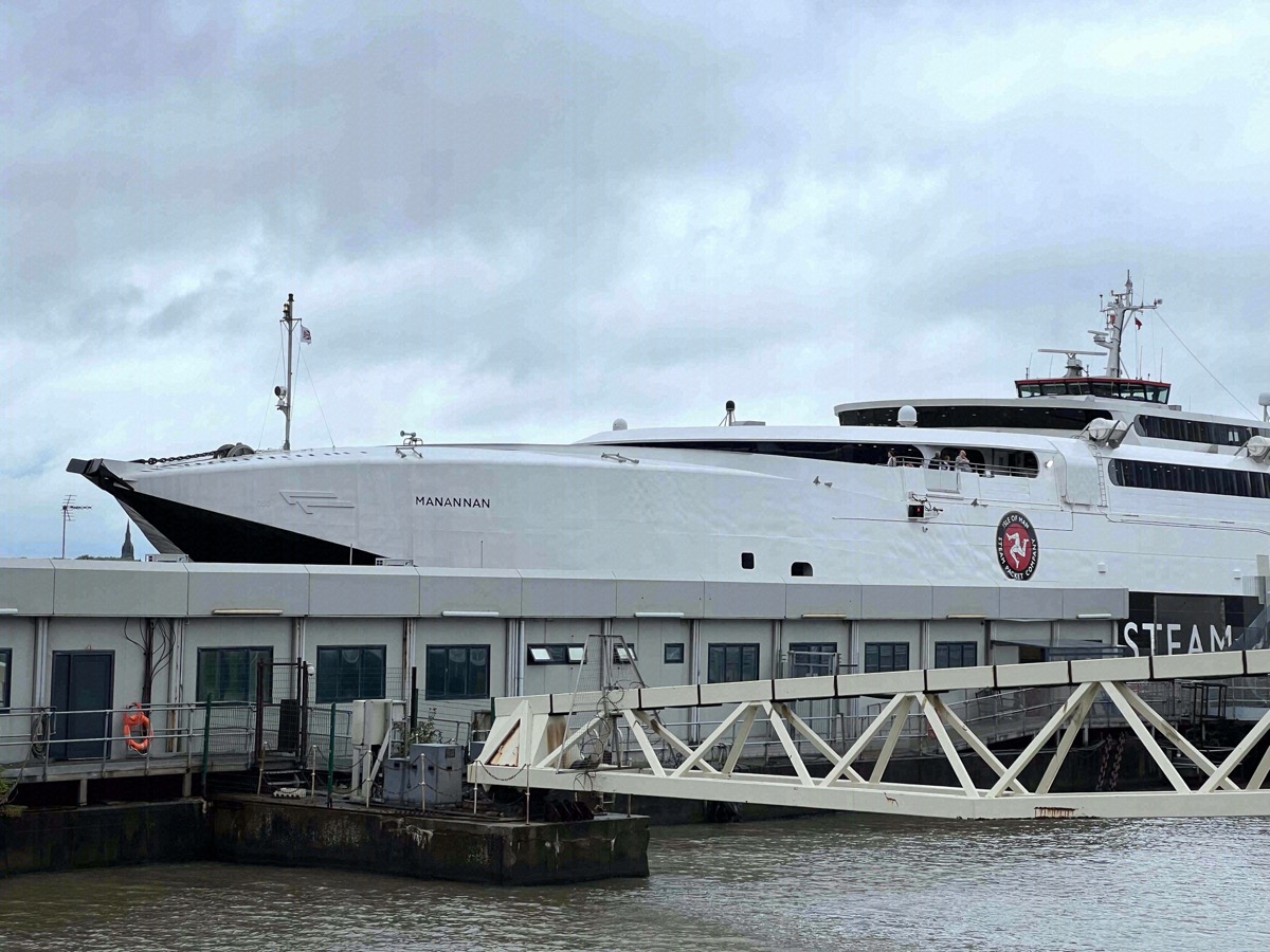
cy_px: 476
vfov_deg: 19.1
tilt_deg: +1.9
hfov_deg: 25.3
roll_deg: -1.0
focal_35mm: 77
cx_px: 635
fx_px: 2825
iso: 32
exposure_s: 1/330
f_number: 2.8
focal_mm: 9
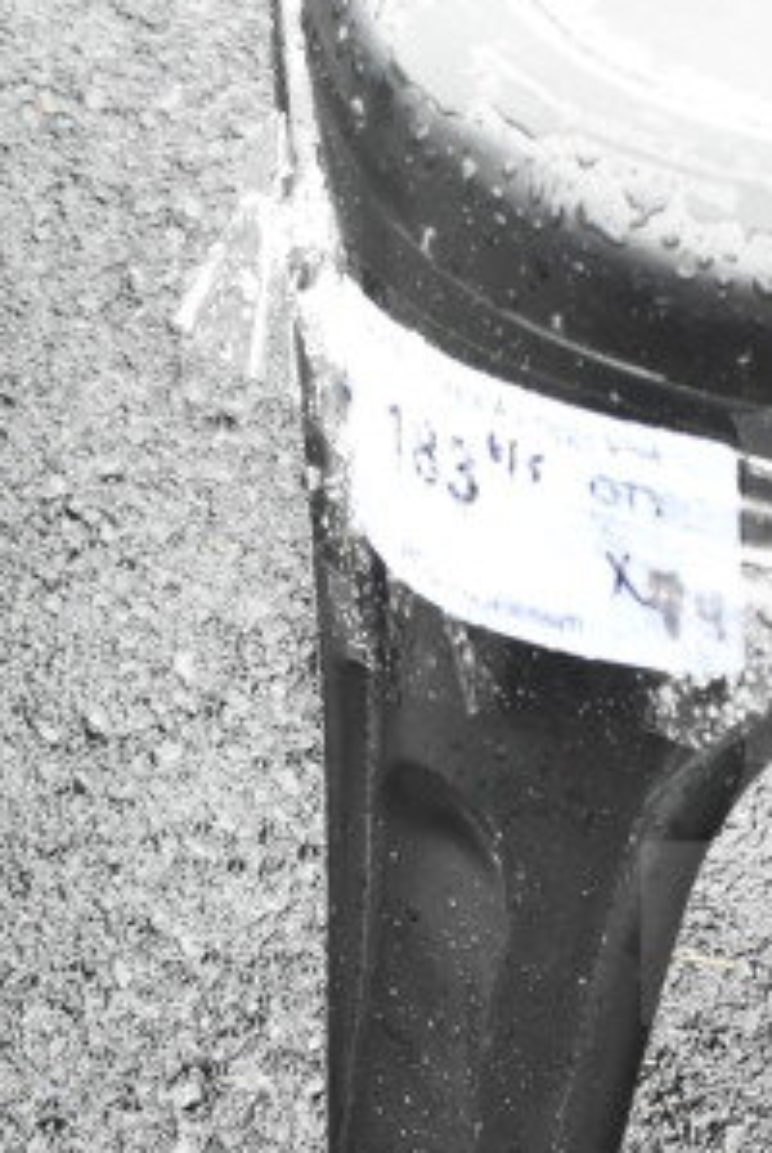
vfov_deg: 18.5
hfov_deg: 12.0
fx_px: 3530
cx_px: 1073
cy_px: 717
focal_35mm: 110
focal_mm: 24
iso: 1600
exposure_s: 1/200
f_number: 7.1
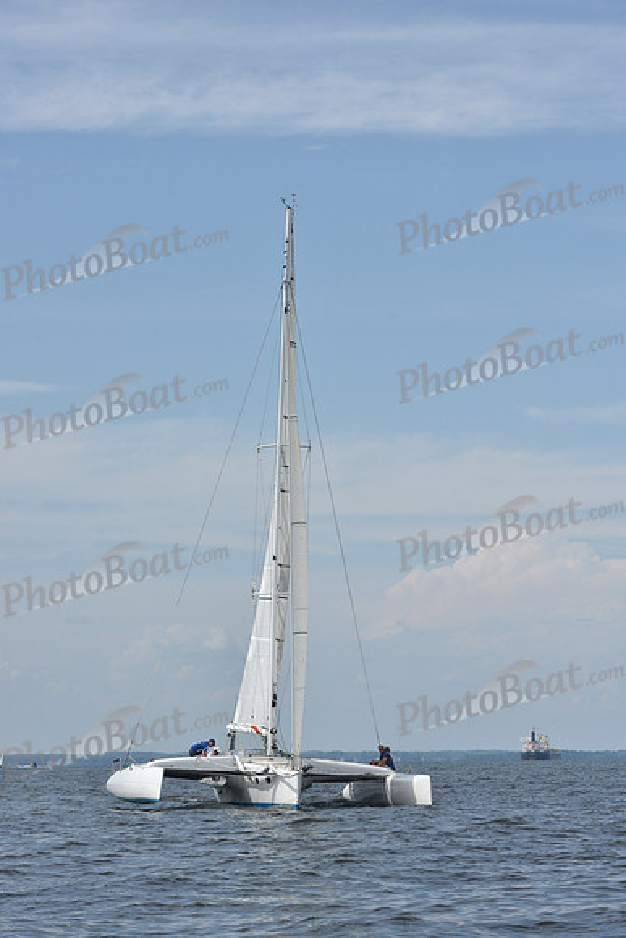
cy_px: 469
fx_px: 2659
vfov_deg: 20.0
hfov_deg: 13.4
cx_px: 313
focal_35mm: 102
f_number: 10
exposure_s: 1/1250
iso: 320
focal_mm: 102
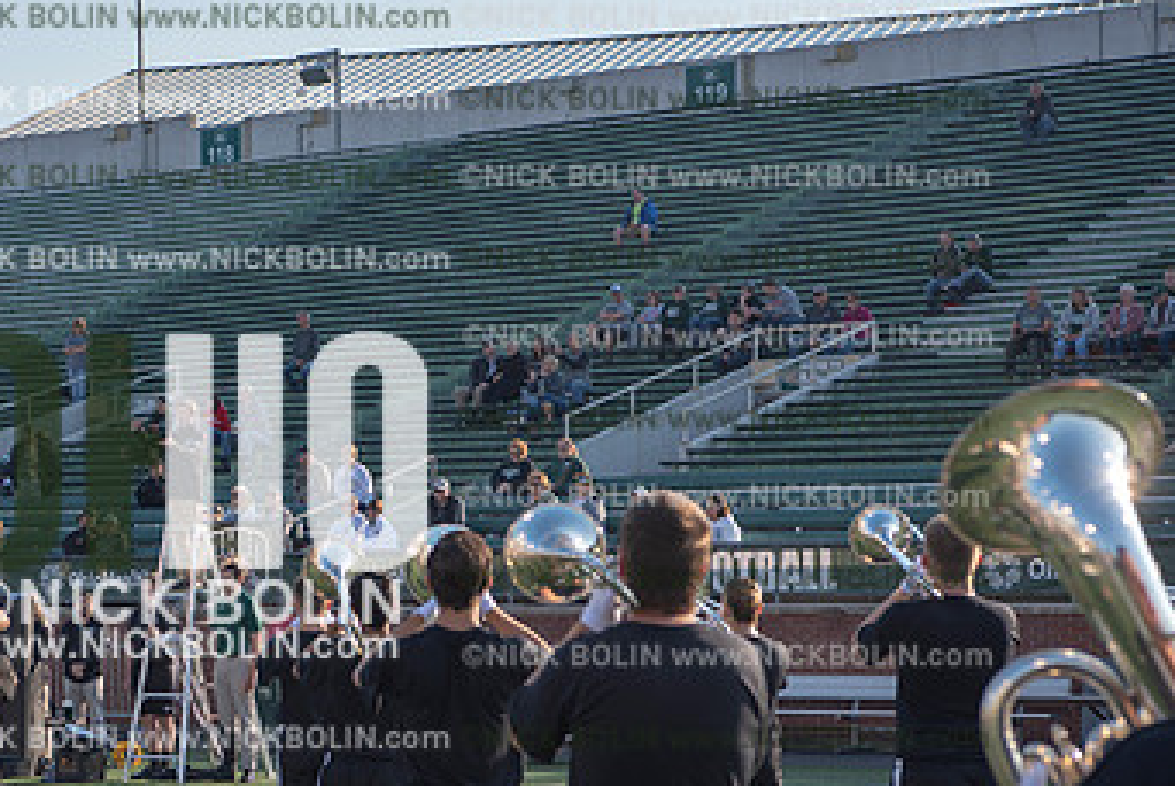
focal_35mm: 119
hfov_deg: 17.0
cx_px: 183
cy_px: 498
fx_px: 3887
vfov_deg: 11.5
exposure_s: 1/500
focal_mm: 70
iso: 100
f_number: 5.6
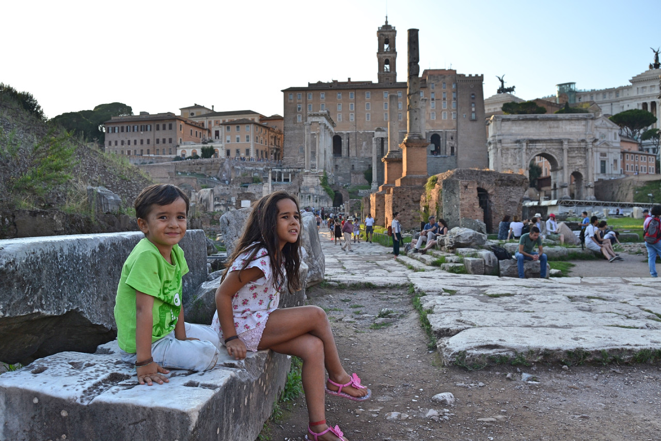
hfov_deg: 61.9
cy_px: 220
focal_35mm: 30
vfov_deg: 43.6
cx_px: 330
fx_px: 551
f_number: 5.6
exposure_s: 1/160
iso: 100
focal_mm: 20
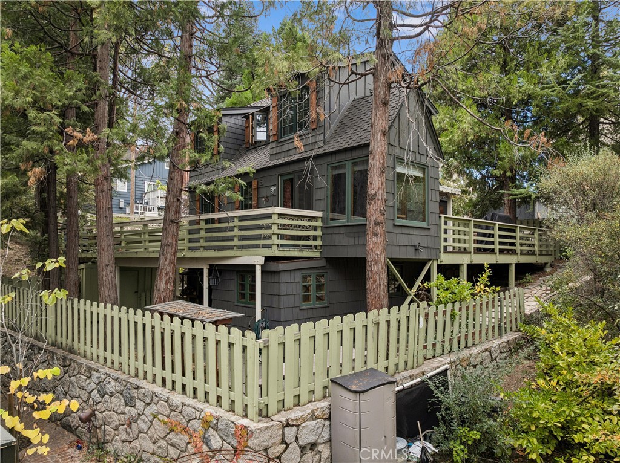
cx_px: 310
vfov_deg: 56.7
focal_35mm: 24
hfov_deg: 71.6
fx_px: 429
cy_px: 232
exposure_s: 1/25
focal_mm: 12.3
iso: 100
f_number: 2.8
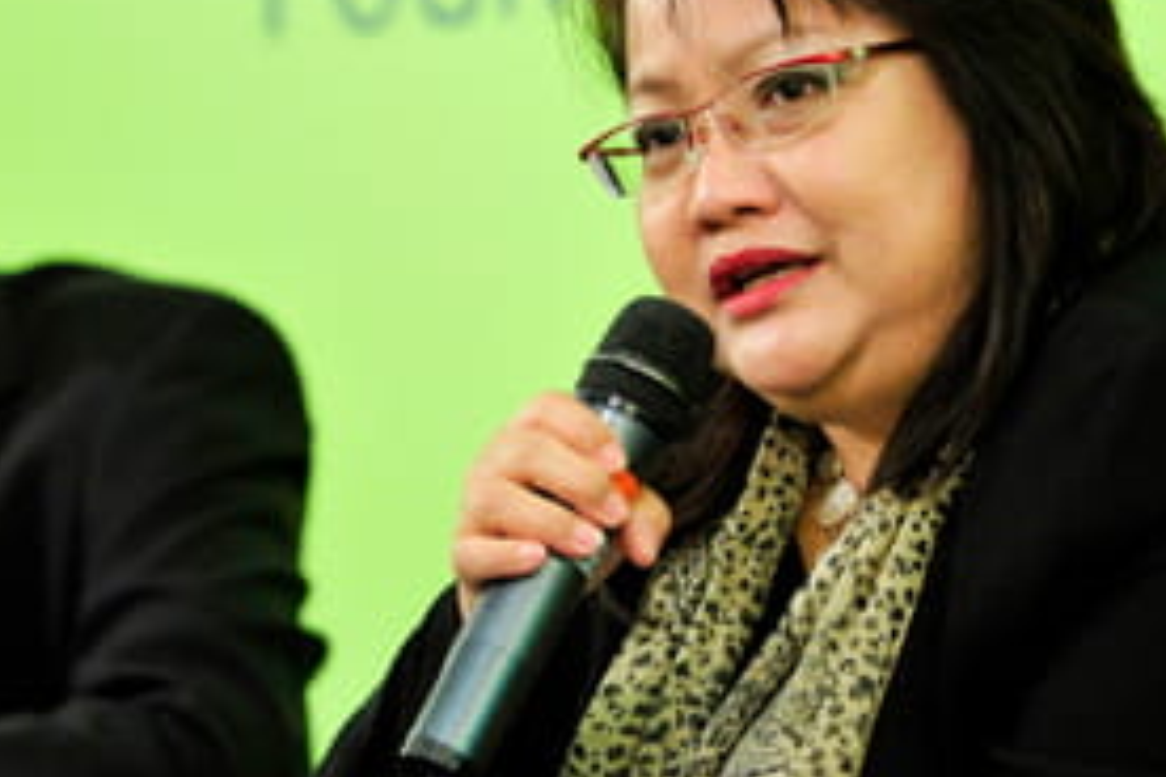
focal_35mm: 464
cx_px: 237
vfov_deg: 3.0
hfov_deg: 4.4
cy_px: 397
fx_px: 15027
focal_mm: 200
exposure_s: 1/100
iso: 3200
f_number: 3.2
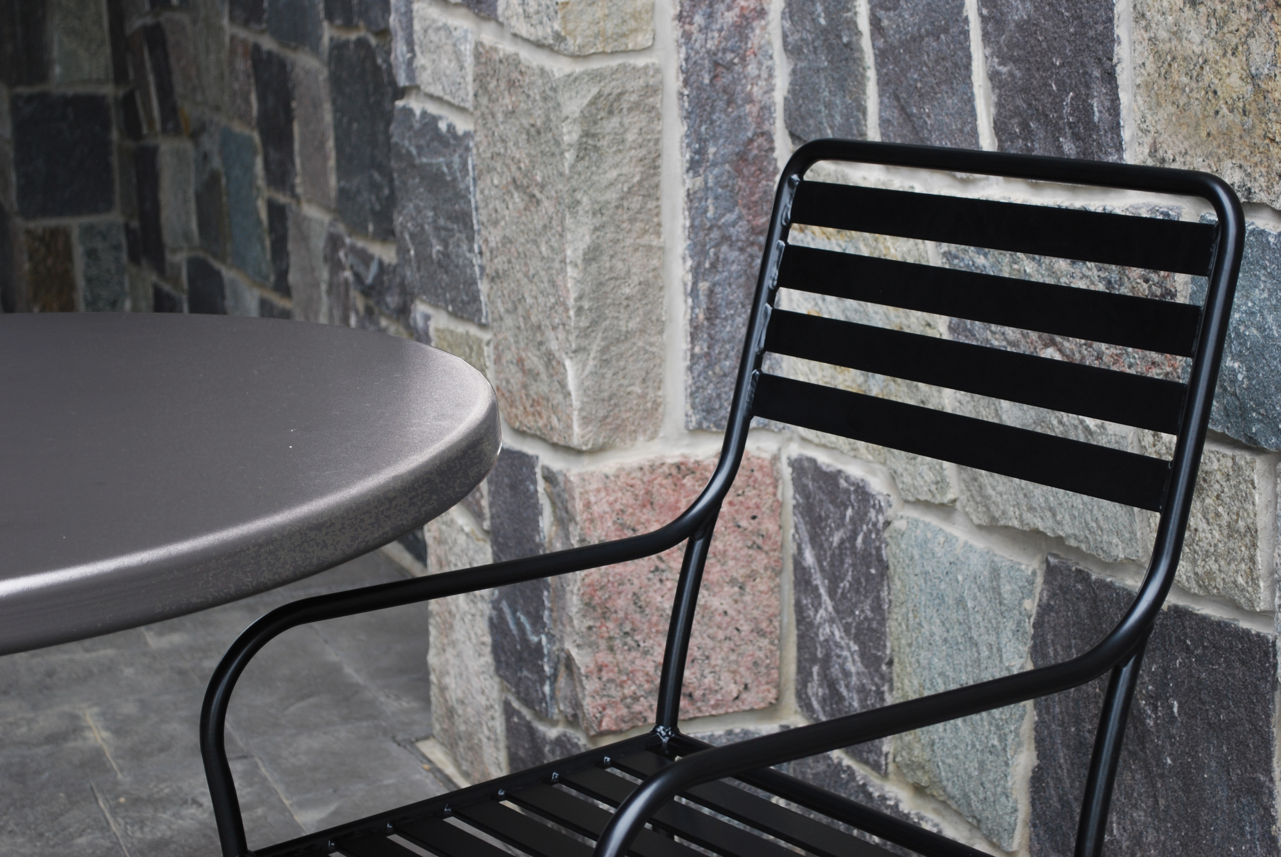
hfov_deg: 29.2
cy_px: 428
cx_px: 640
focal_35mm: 69
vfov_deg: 19.8
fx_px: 2458
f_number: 5.3
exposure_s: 1/50
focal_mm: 46
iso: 200
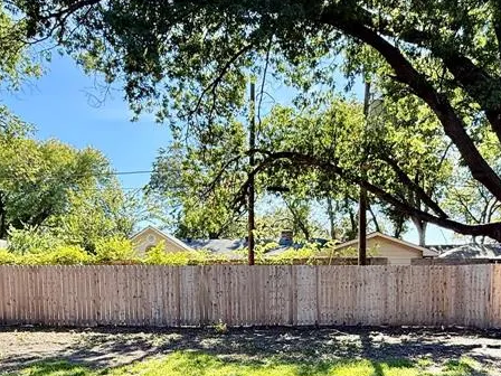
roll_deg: +1.1
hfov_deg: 56.7
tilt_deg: -3.2
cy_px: 319
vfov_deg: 41.6
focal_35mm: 32
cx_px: 275
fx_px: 463
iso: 64
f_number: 2.2
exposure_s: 1/430
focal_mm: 2.22
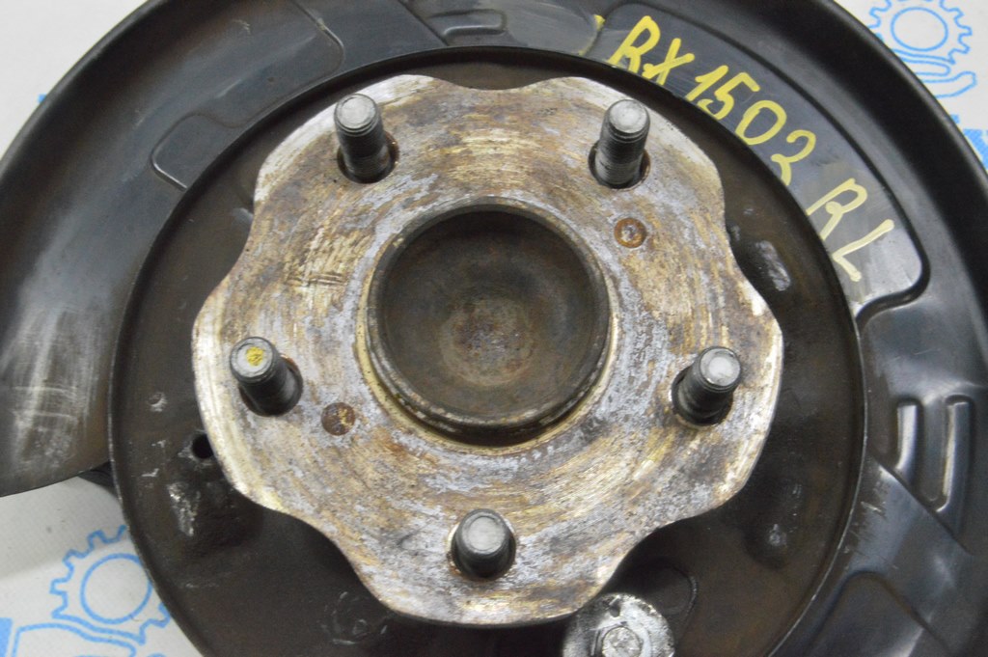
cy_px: 328
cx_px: 494
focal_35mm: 46
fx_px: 1275
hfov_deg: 42.4
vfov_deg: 28.9
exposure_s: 1/15
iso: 6400
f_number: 20
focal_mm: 31
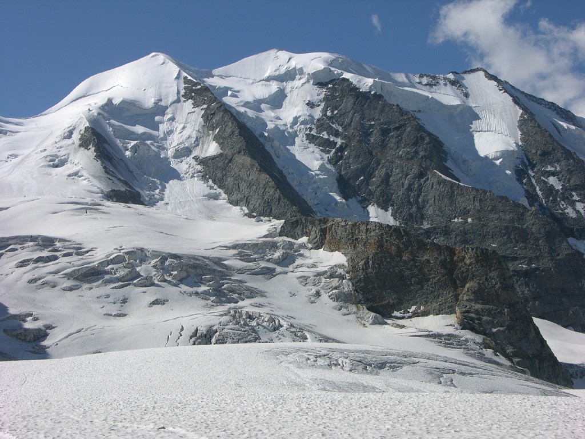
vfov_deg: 22.3
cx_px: 292
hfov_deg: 29.4
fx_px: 1115
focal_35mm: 66
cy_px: 220
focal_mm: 16.8
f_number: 6.5
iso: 50
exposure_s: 1/454
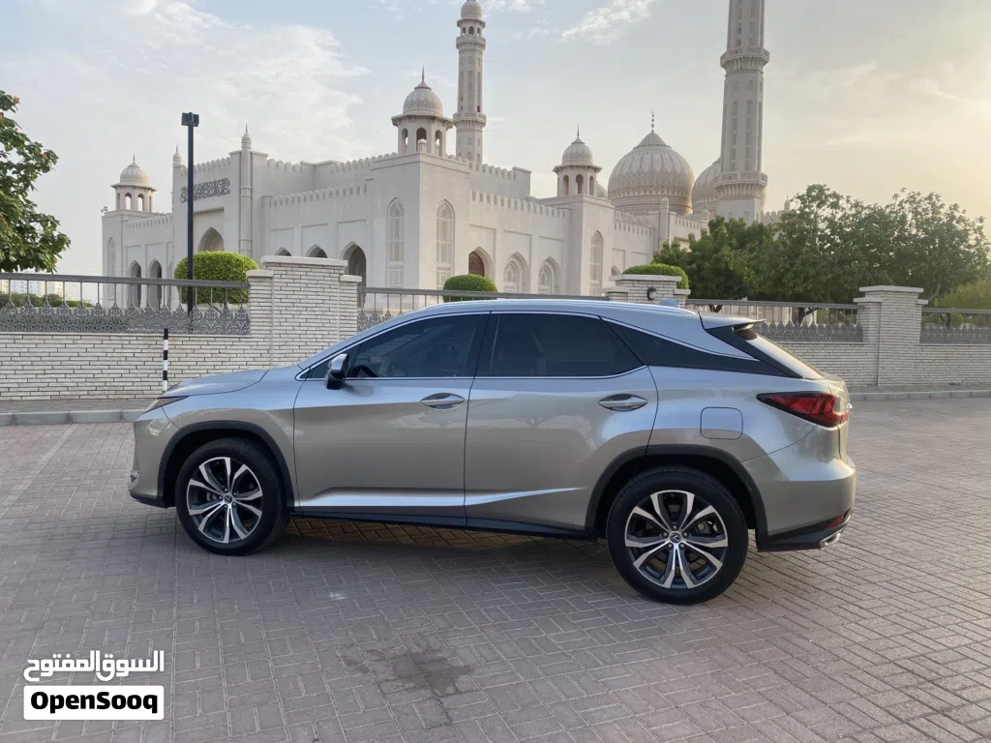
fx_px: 744
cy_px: 372
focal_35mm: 26
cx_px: 496
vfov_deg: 53.1
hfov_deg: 67.3
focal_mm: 4.25
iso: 32
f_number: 1.8
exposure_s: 1/919
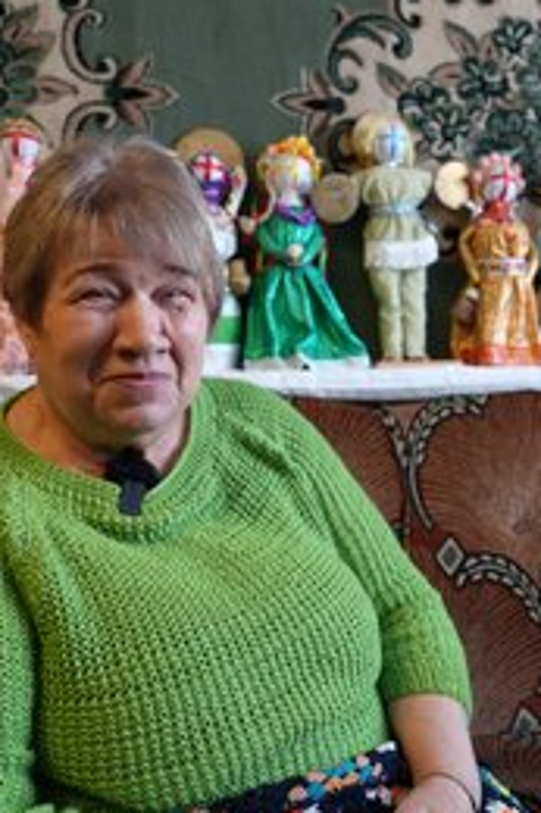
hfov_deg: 35.5
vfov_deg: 51.9
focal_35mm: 37
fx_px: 835
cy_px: 405
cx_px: 366
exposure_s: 1/160
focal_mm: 24
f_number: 4
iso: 2500
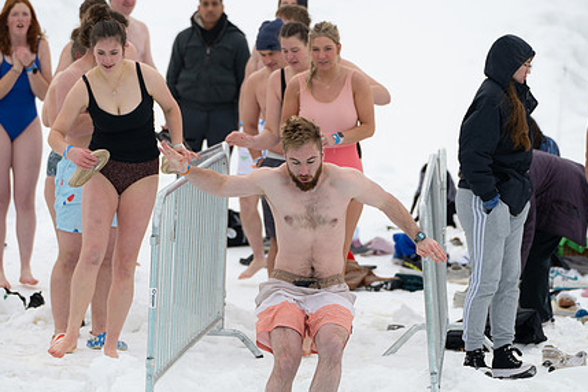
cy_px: 237
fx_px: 3920
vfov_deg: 5.7
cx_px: 311
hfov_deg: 8.6
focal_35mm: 240
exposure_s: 1/800
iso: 64
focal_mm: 135
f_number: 3.2
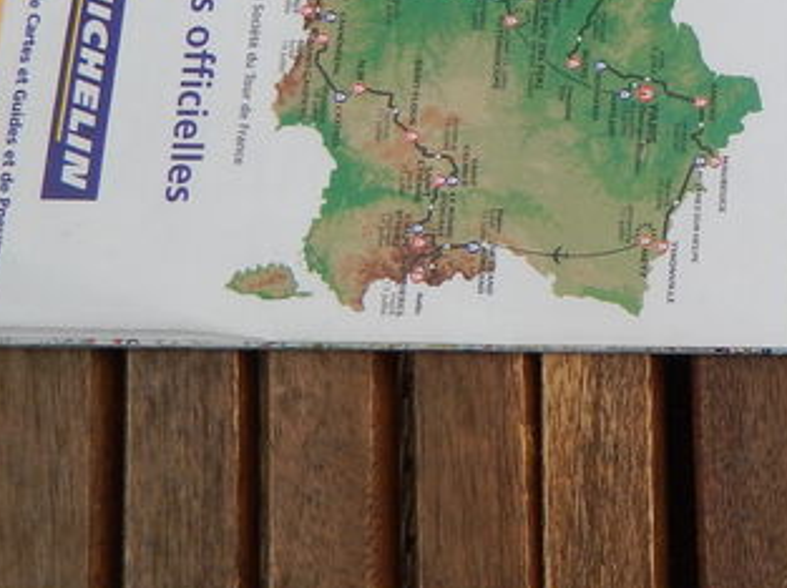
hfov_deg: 20.8
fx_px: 1817
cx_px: 1177
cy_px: 141
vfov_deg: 18.3
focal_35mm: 80
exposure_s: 1/400
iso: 125
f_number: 3.1
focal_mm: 4.5
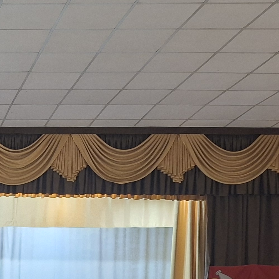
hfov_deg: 18.0
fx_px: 739
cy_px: 328
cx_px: -190
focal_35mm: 81
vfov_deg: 20.2
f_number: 1.8
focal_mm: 5.54
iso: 400
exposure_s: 1/33
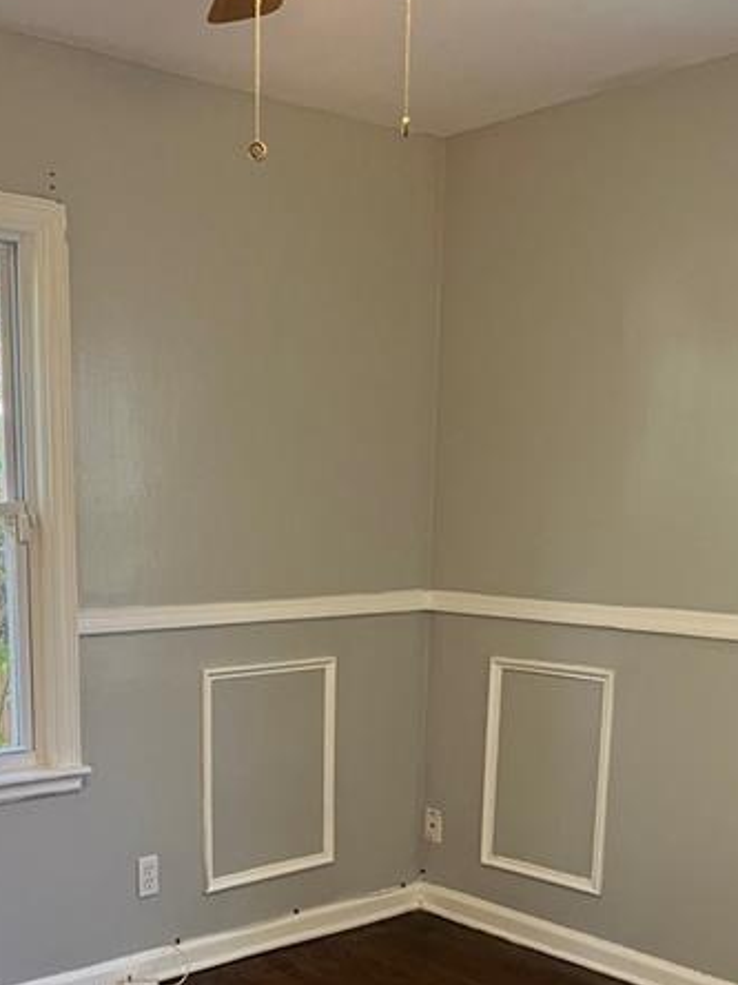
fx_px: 1279
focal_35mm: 45
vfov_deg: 40.8
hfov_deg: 31.9
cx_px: 233
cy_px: 745
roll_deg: +0.7
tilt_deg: -12.6
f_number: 1.6
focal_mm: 5.1
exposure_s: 1/60
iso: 200
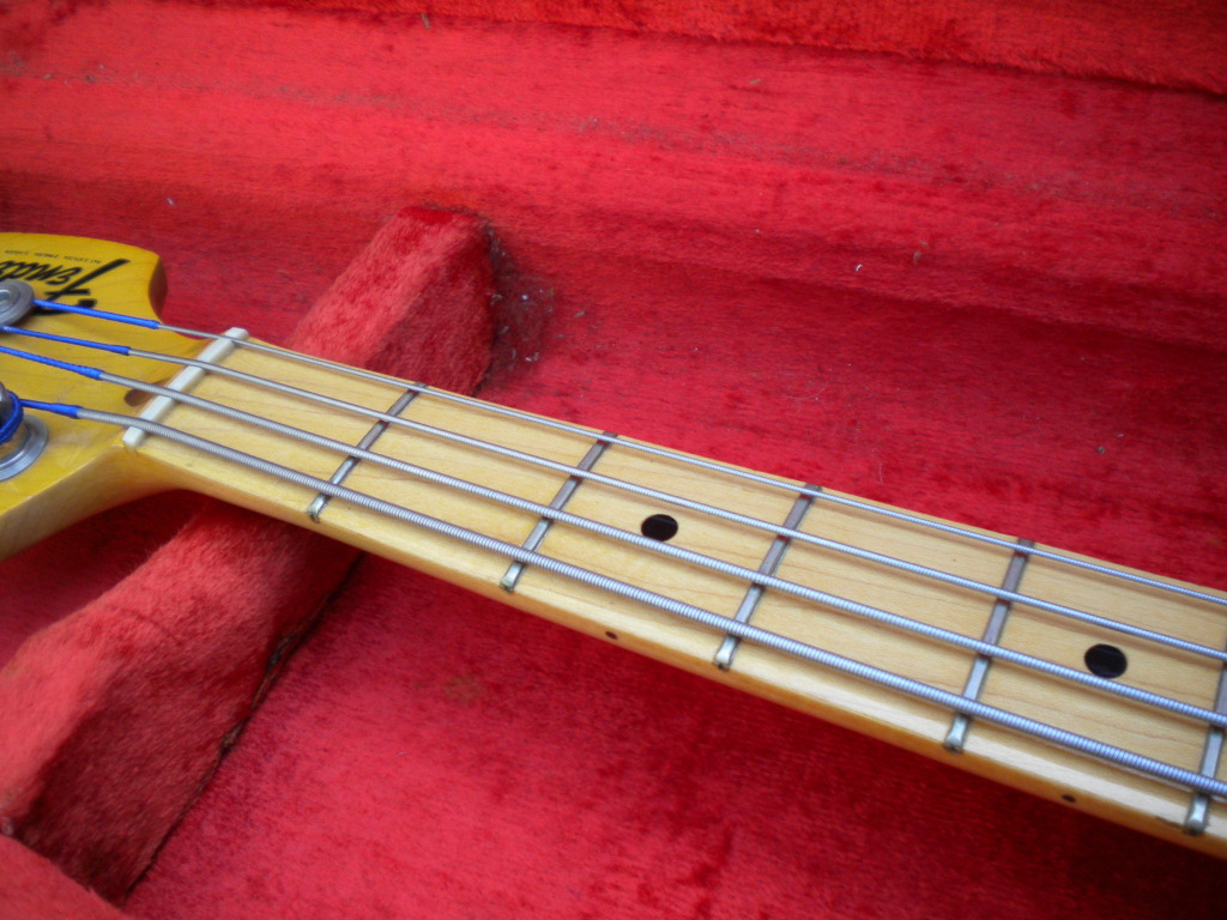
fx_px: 1241
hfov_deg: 52.6
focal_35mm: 35
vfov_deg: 40.7
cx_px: 614
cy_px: 460
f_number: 3.1
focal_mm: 6.3
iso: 132
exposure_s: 1/58
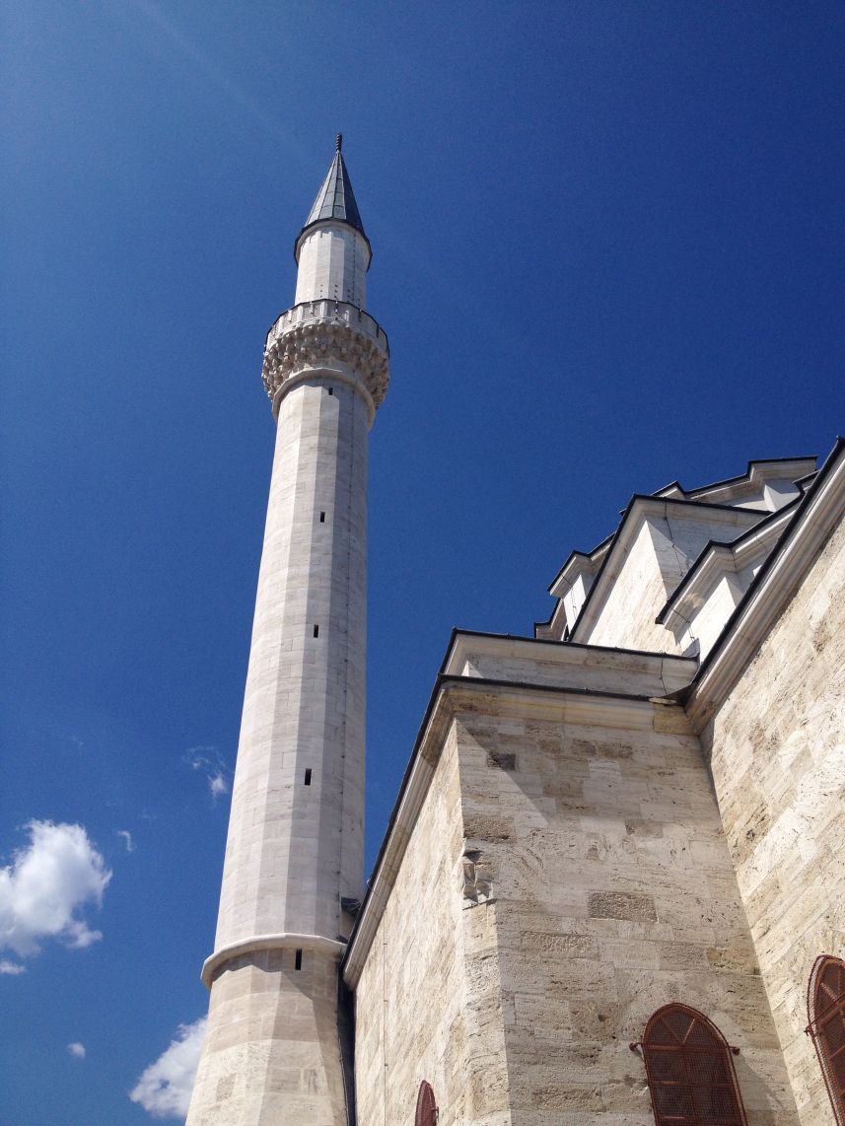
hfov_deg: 40.7
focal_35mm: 35
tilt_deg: +46.5
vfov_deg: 52.6
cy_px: 563
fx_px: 1139
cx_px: 422
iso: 50
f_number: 2.4
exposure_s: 1/3247
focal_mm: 4.28
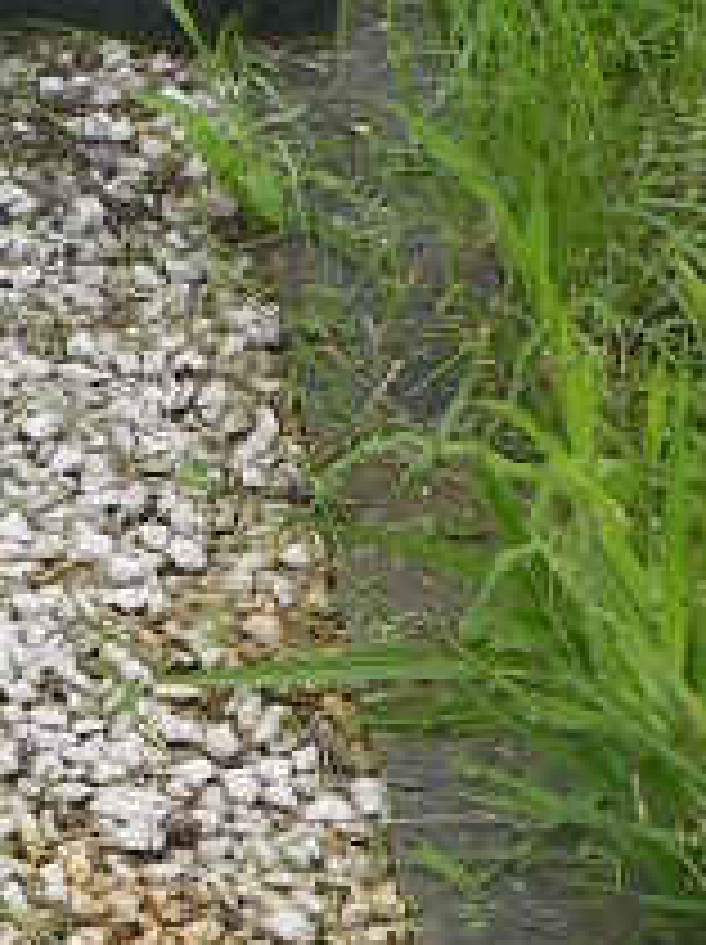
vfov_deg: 7.9
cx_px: -252
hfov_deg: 5.8
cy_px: 572
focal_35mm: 252
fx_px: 6867
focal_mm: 7.9
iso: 64
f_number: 4.5
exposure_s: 1/160
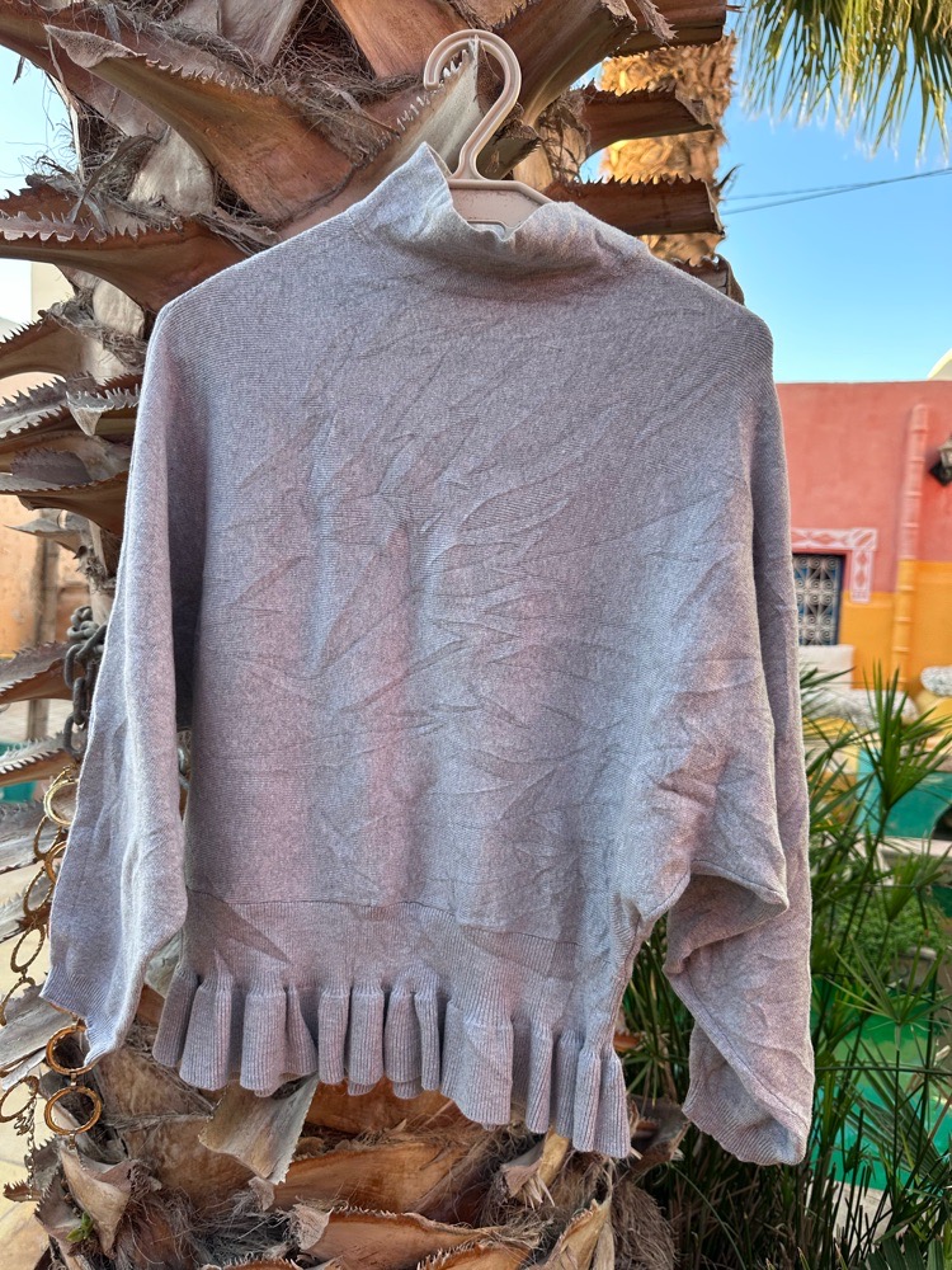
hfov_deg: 56.8
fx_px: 880
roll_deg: -2.5
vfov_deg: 71.6
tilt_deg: -3.4
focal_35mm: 24
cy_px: 635
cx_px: 476
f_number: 1.78
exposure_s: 1/194
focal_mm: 6.86
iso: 80
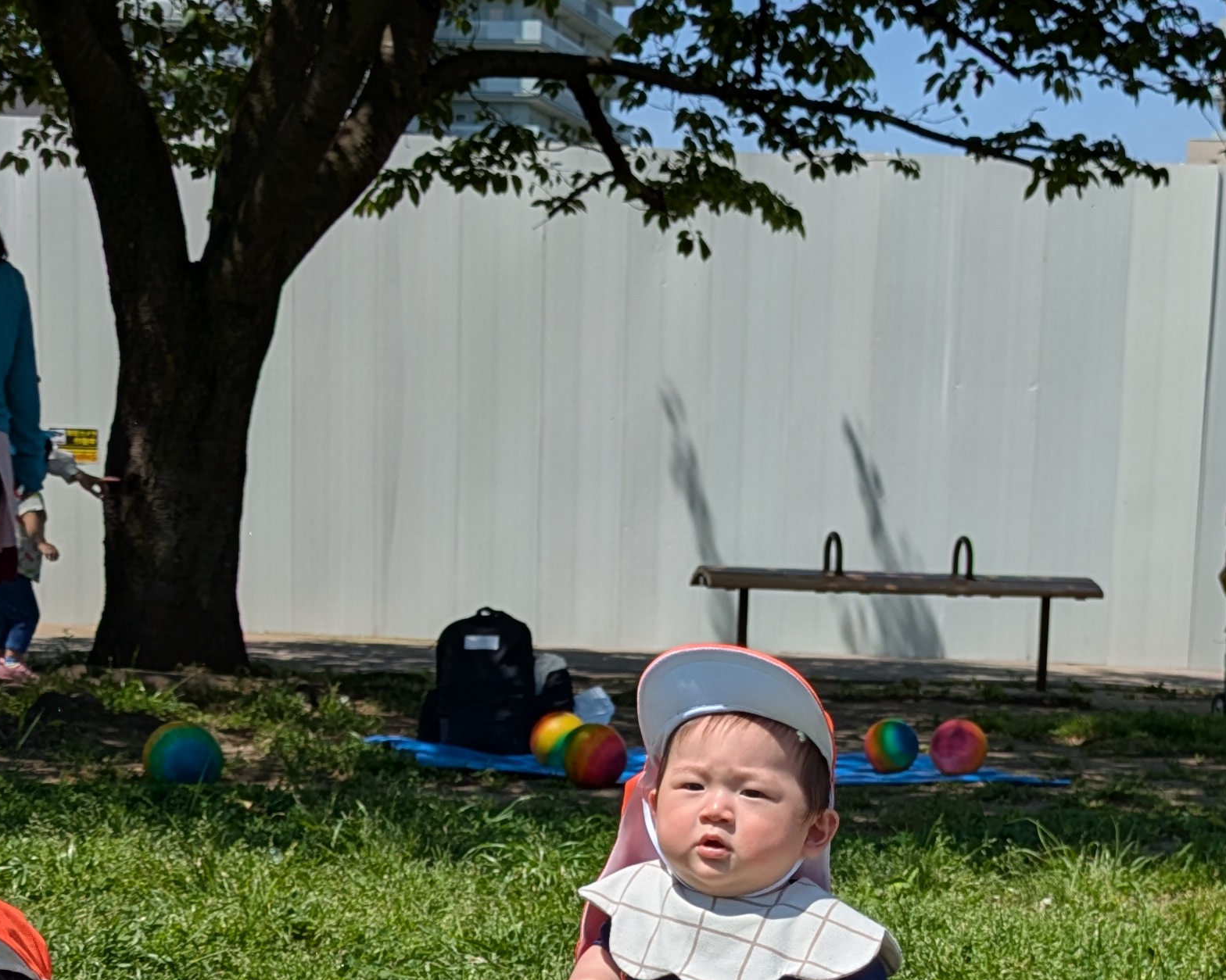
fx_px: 2612
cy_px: 919
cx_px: 821
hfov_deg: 26.3
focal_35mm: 72
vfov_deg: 20.7
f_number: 1.89
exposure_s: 1/3086
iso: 38
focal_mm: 5.43
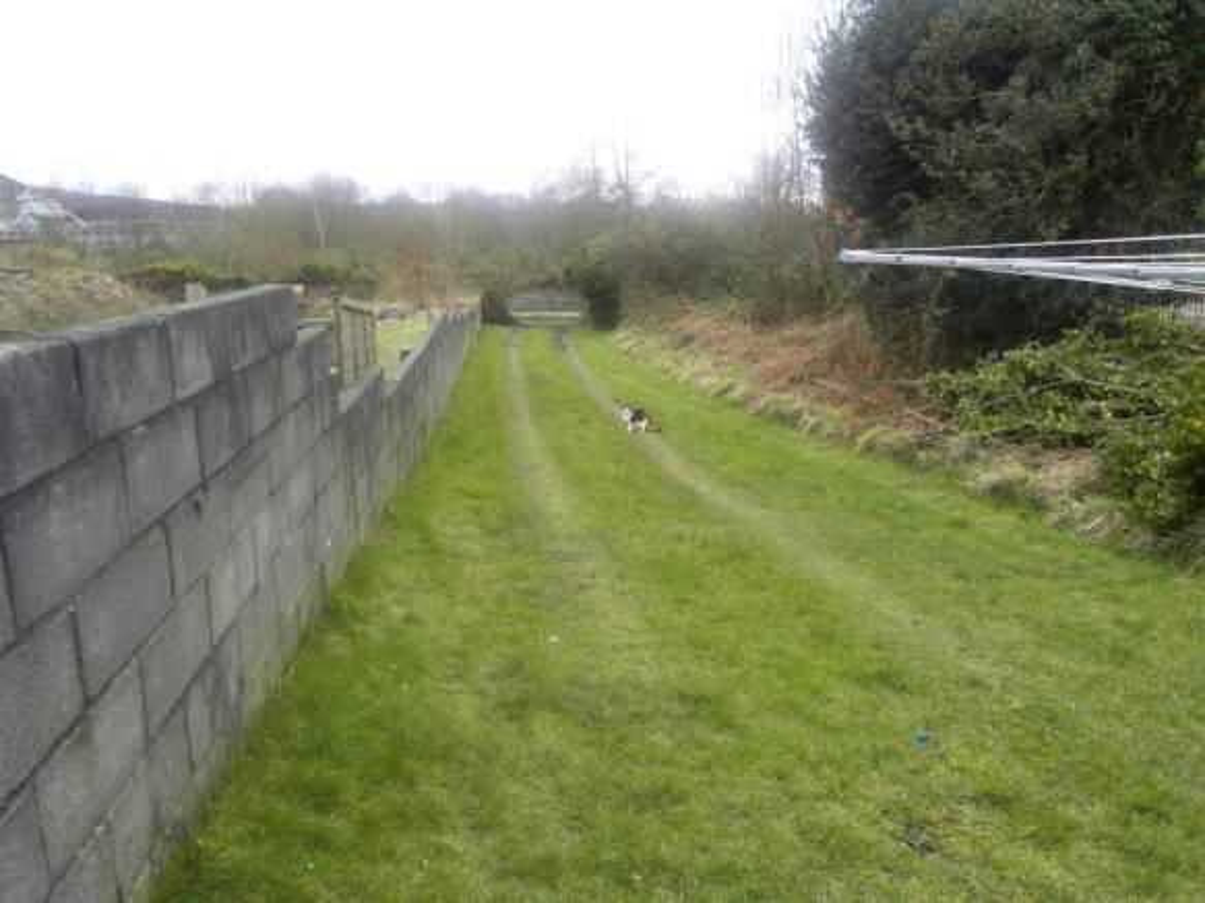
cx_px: 602
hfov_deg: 71.6
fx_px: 835
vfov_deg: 56.8
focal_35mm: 24
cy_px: 452
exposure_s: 1/125
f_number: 2.8
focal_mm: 4.3
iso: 80
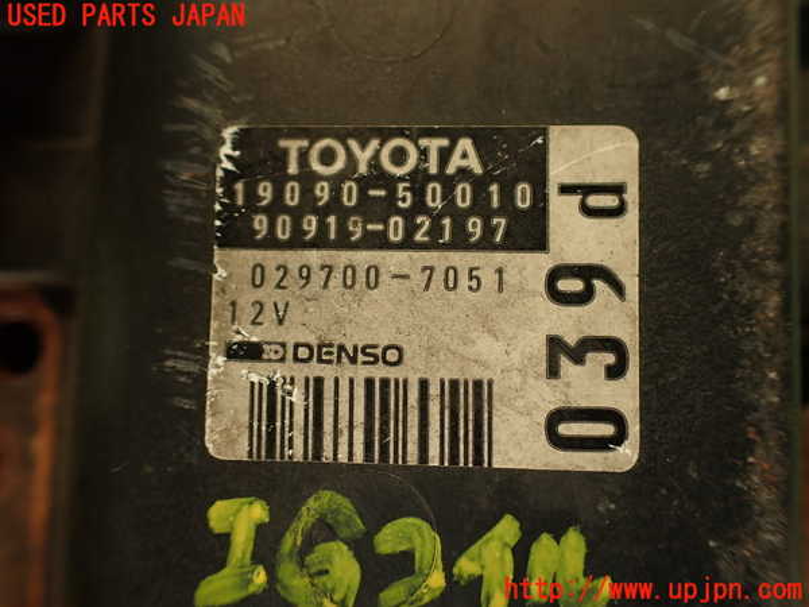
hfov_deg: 60.0
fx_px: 701
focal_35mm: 30
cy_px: 304
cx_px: 404
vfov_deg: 46.8
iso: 200
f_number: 2.3
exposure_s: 1/40
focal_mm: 5.4
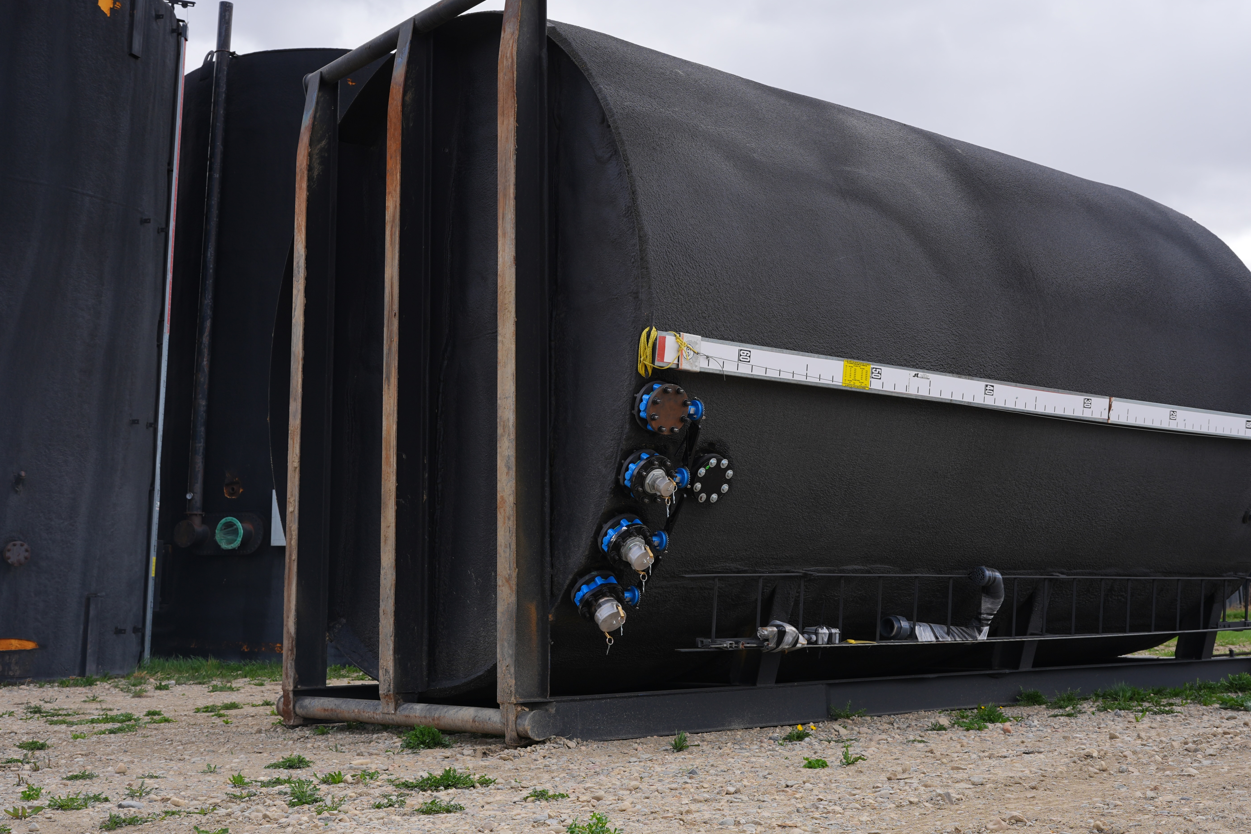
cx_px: 659
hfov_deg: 44.5
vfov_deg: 30.4
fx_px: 1529
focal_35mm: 44
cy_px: 324
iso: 100
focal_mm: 35
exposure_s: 1/160
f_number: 8
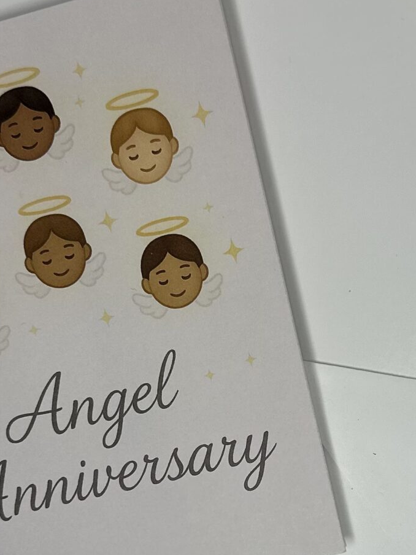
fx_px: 1090
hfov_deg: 21.5
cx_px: 288
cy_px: 444
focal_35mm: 68
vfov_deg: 28.0
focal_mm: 6.86
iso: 64
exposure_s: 1/218
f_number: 1.78
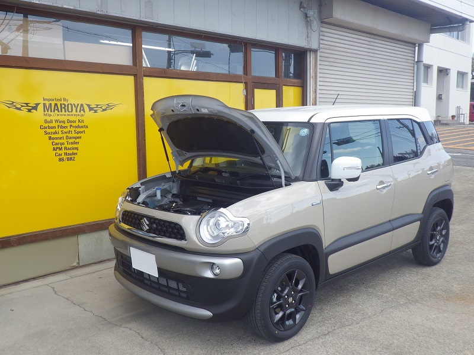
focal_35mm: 34
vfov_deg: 41.8
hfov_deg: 54.0
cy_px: 178
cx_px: 237
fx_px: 466
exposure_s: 1/200
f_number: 4.6
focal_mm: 6.1
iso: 125
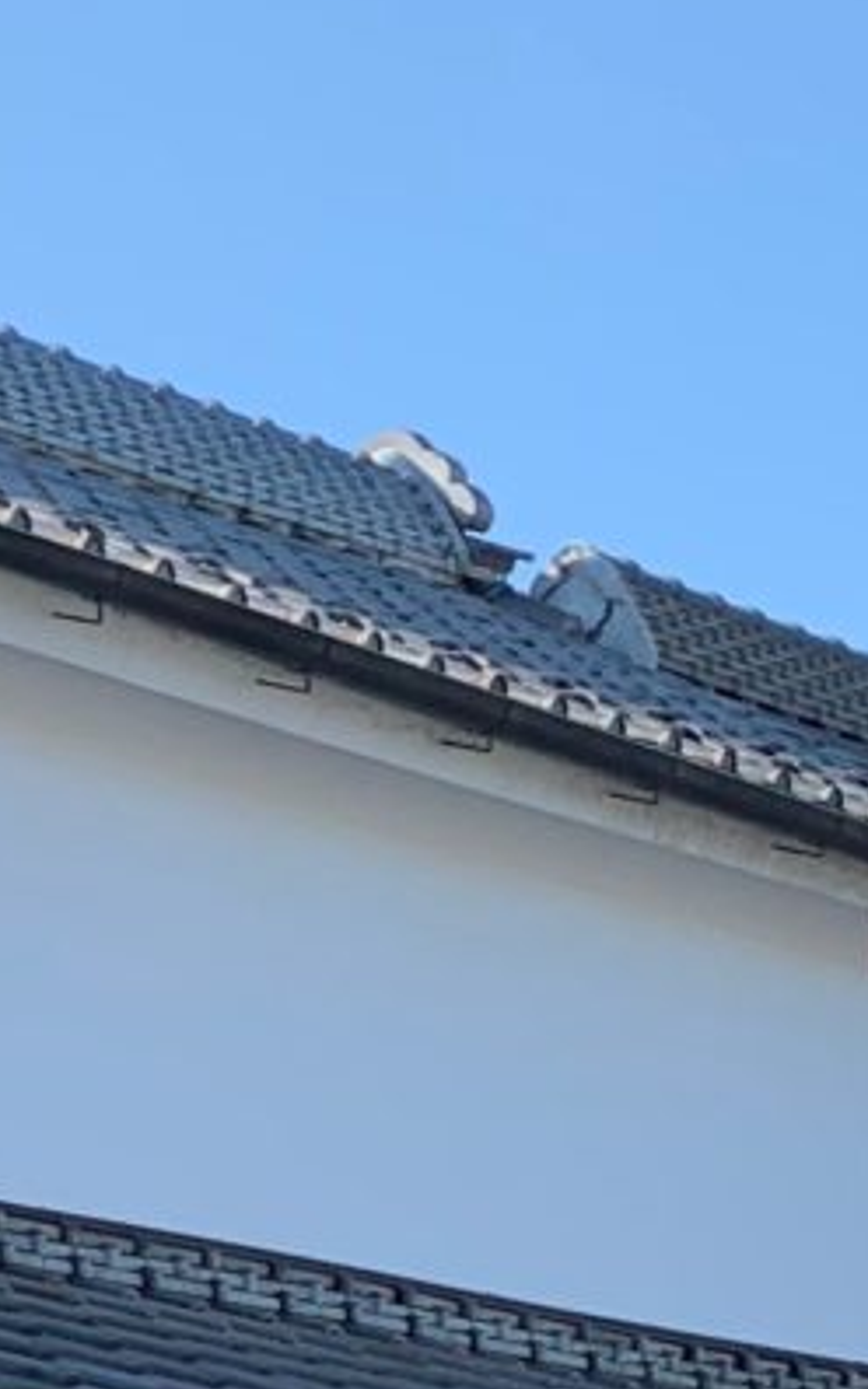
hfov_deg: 8.8
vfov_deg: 14.6
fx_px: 5377
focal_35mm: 142
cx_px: -798
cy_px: 1148
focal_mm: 4.25
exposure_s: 1/1205
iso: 25
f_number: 1.8
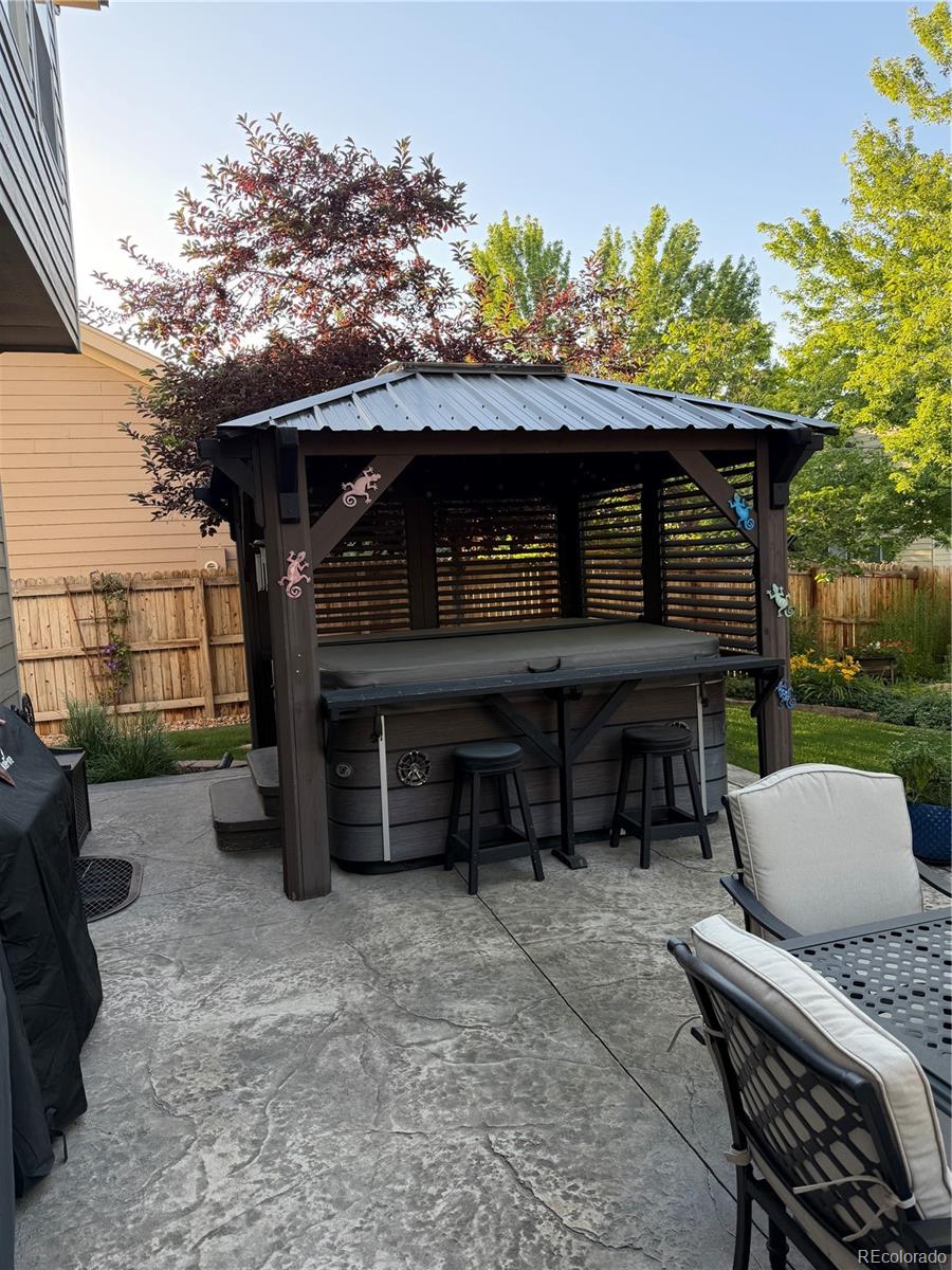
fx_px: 880
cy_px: 635
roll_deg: +3.2
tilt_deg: -4.7
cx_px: 476
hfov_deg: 56.8
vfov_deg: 71.6
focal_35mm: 24
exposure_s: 1/351
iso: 80
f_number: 1.78
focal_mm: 6.76
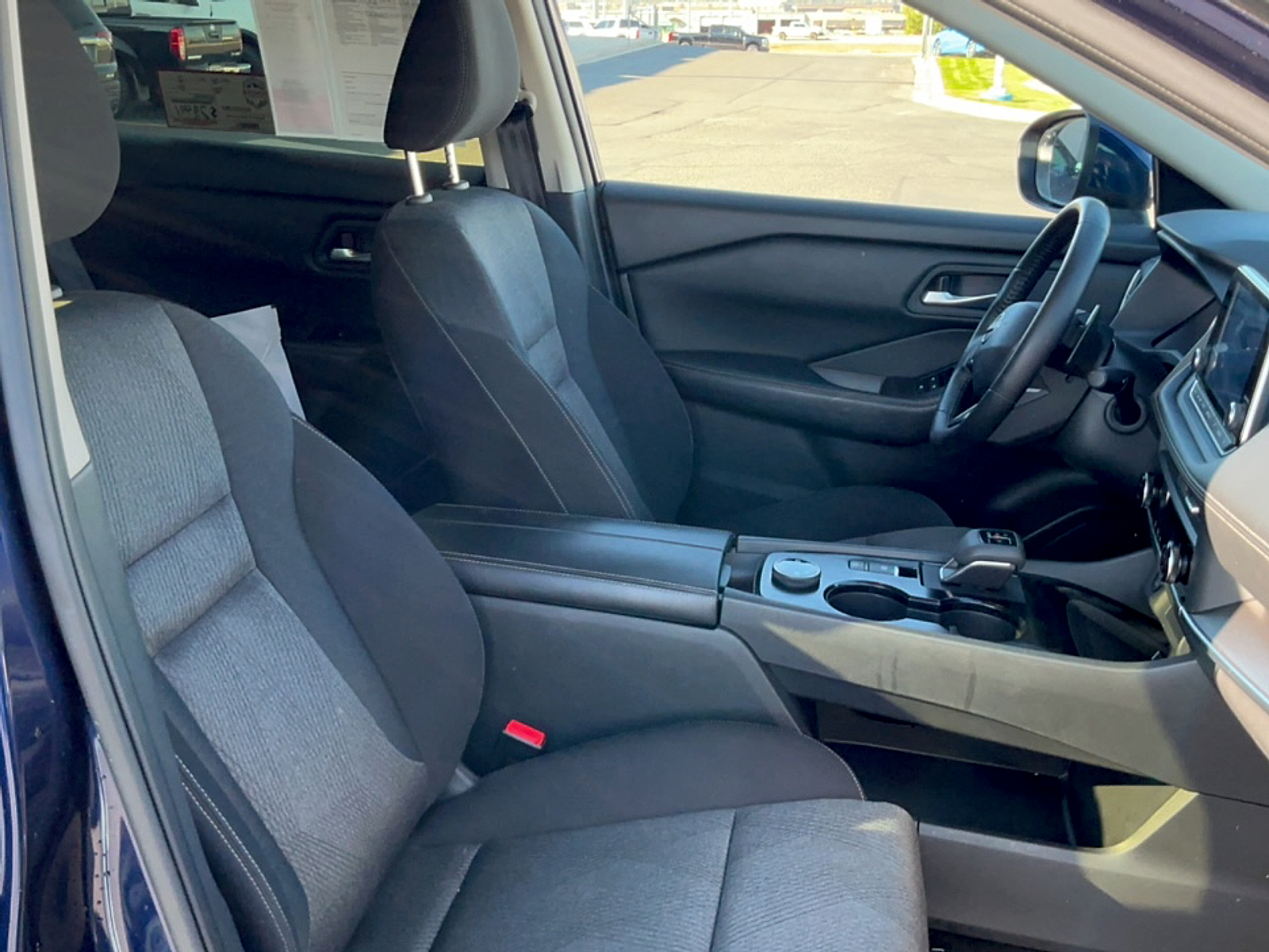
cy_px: 476
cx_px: 634
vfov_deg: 46.8
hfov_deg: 60.0
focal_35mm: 30
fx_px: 1100
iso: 64
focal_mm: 3
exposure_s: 1/120
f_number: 1.8
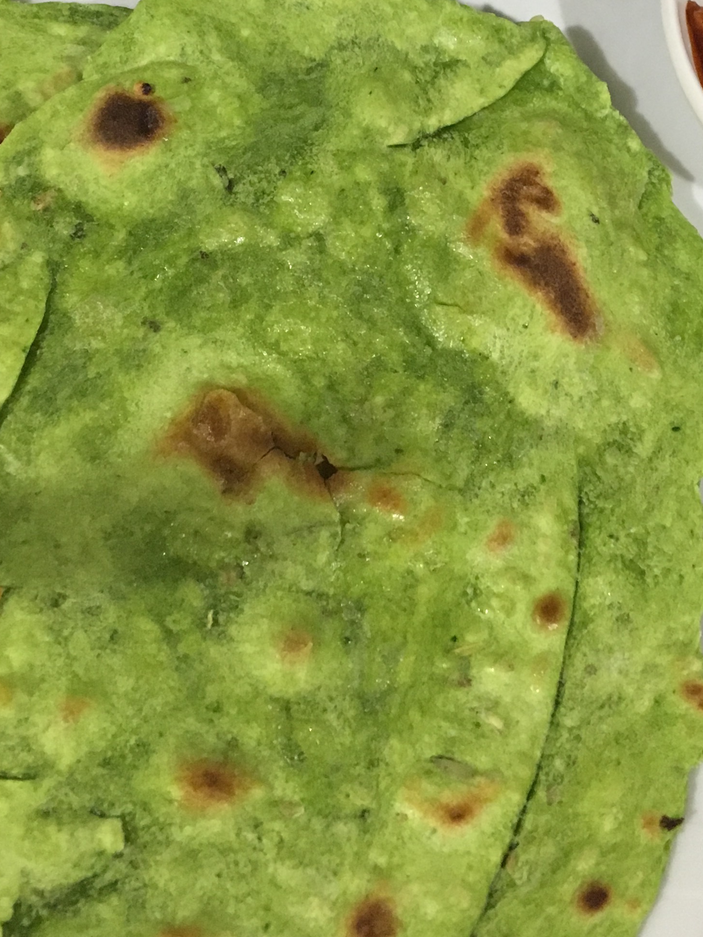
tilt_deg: -67.2
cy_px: 222
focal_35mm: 60
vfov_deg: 31.5
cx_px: 390
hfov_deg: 24.4
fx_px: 1625
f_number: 2.2
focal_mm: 4.15
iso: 200
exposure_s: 1/33
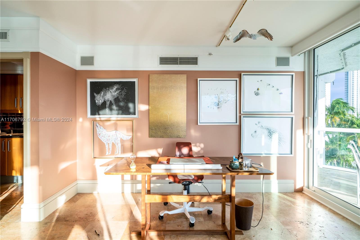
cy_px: 120
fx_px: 180
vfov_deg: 67.4
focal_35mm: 18
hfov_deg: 90.0
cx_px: 180
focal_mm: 18
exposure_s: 1/45
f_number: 9.5
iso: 400
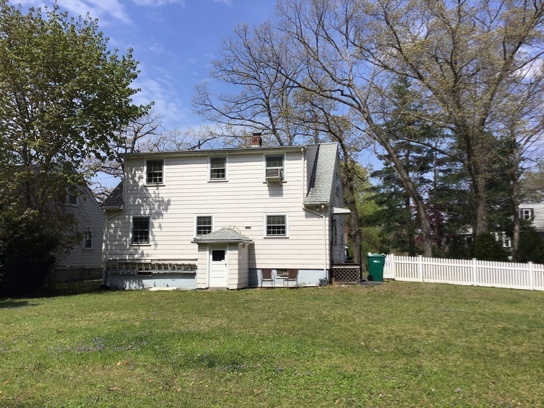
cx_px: 272
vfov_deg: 45.4
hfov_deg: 58.4
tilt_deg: +5.4
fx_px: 487
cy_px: 204
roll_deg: +0.7
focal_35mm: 31
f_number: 2.4
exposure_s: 1/1894
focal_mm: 3.3
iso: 25
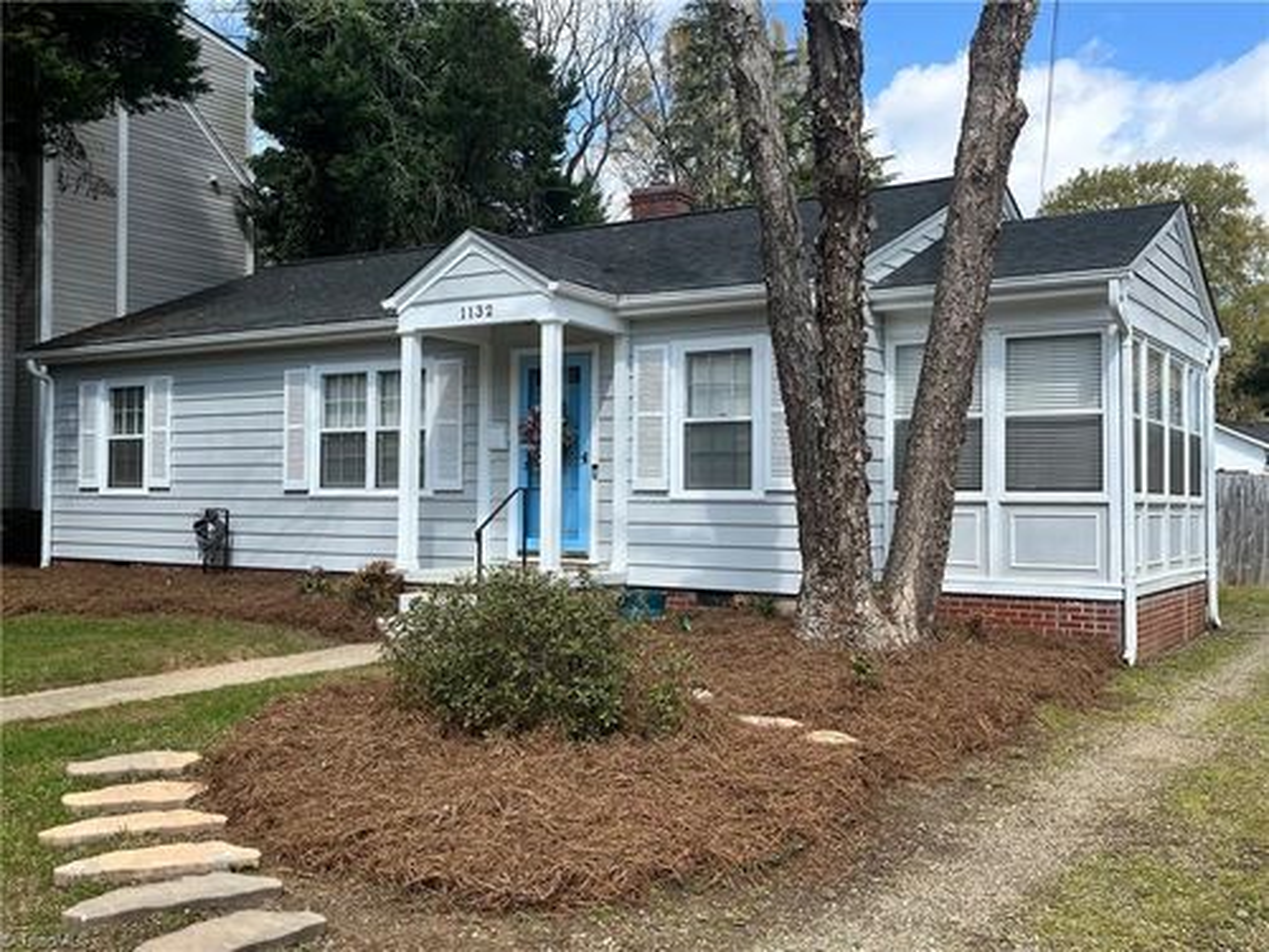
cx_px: 634
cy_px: 476
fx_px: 953
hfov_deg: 67.3
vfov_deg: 53.1
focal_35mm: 26
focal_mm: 5.1
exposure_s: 1/2101
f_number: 1.6
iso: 50
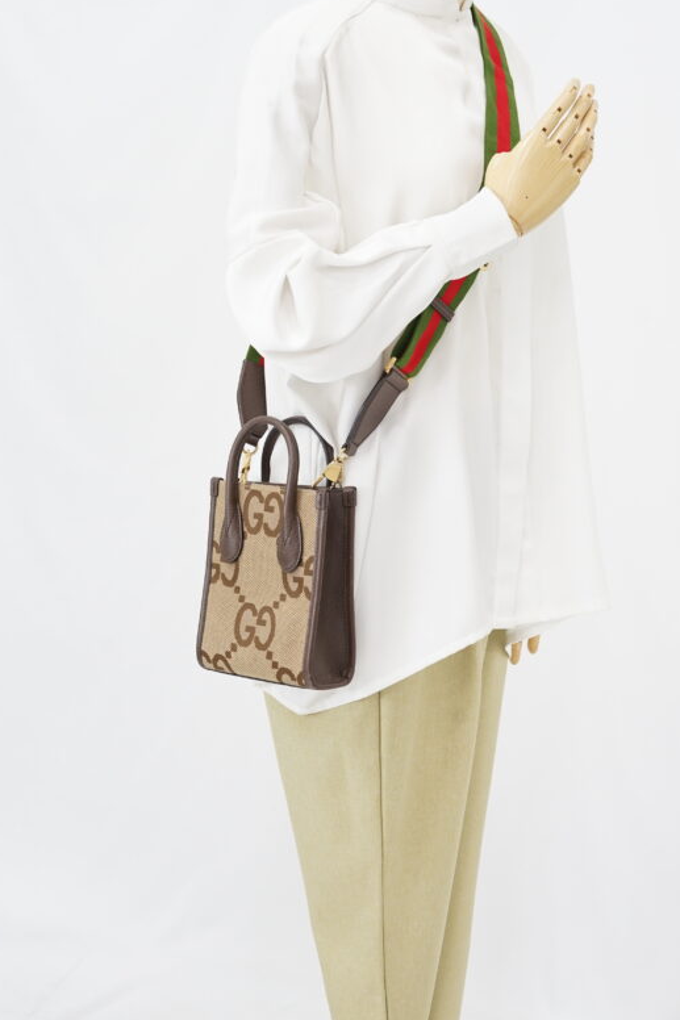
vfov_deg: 30.5
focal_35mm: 66
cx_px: 389
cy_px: 443
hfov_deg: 20.6
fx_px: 1871
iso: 640
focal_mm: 50
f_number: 6.3
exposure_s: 1/8
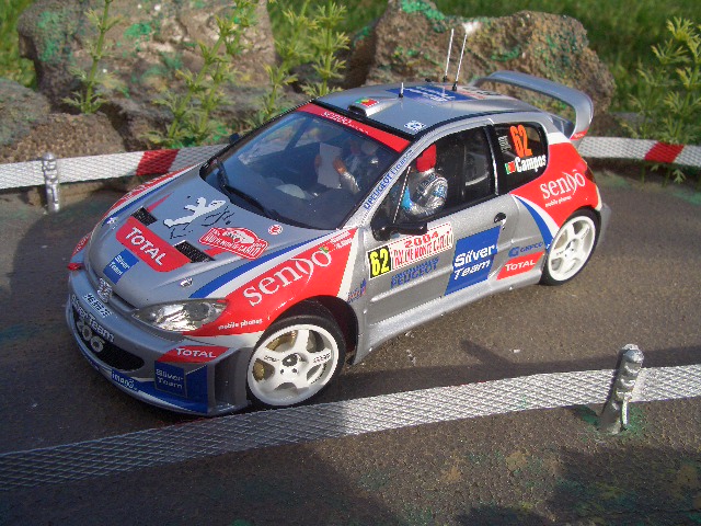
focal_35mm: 35
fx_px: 709
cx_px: 350
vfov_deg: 40.7
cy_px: 263
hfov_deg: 52.6
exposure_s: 1/320
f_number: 4.3
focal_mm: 5.8
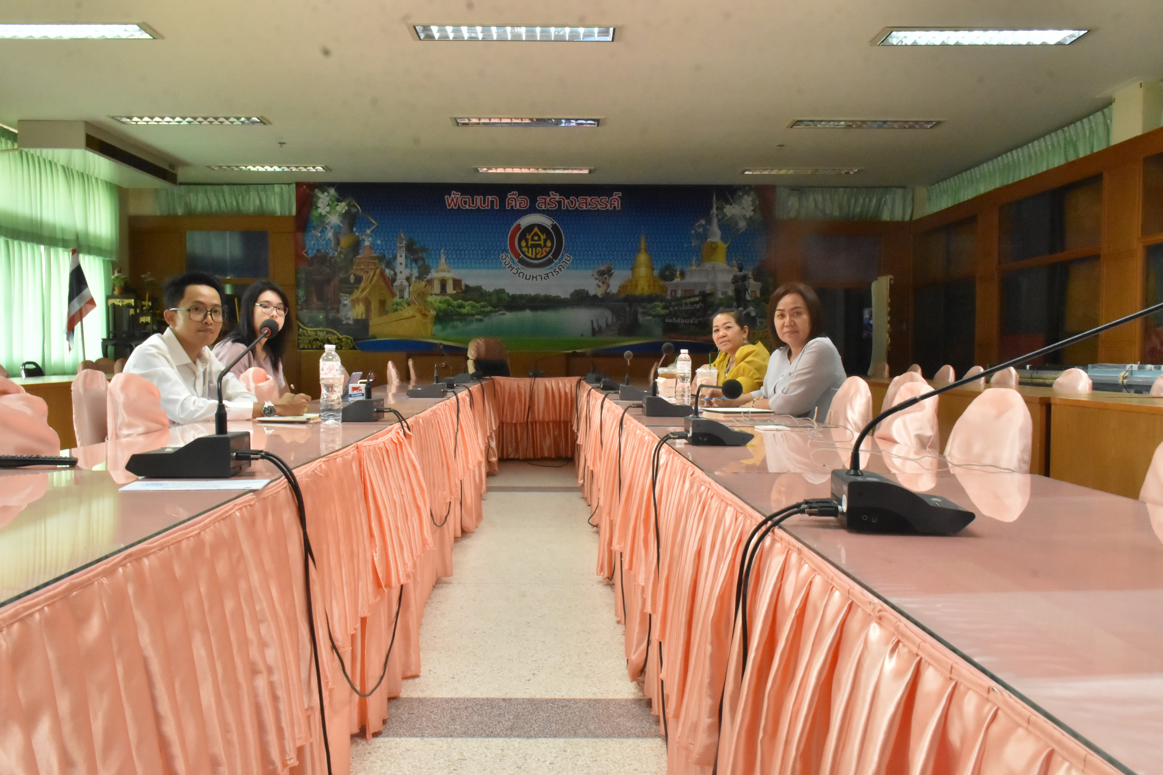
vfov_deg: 43.6
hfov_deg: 61.9
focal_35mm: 30
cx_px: 582
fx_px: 969
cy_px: 388
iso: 3200
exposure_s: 1/25
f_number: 18
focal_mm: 20
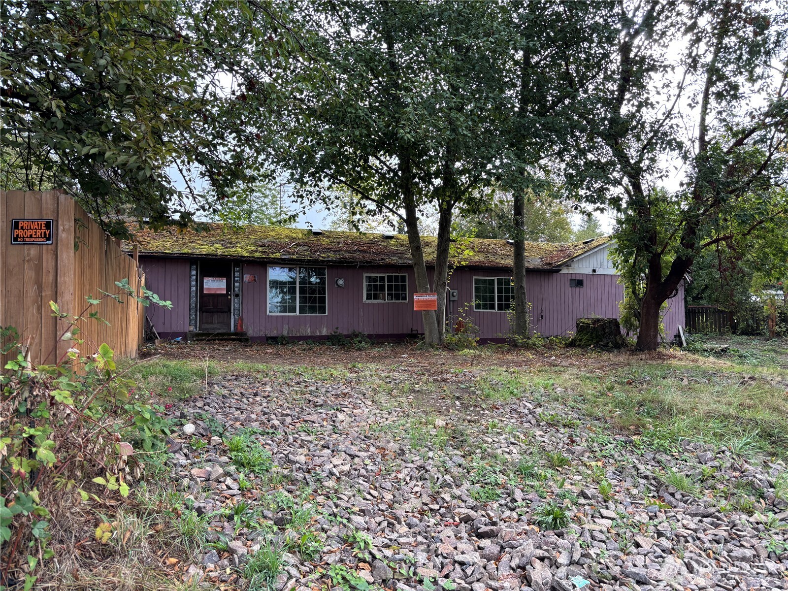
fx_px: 592
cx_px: 394
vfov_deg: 53.1
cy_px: 296
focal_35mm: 26
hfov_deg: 67.3
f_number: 1.6
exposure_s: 1/275
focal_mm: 5.96
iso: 50
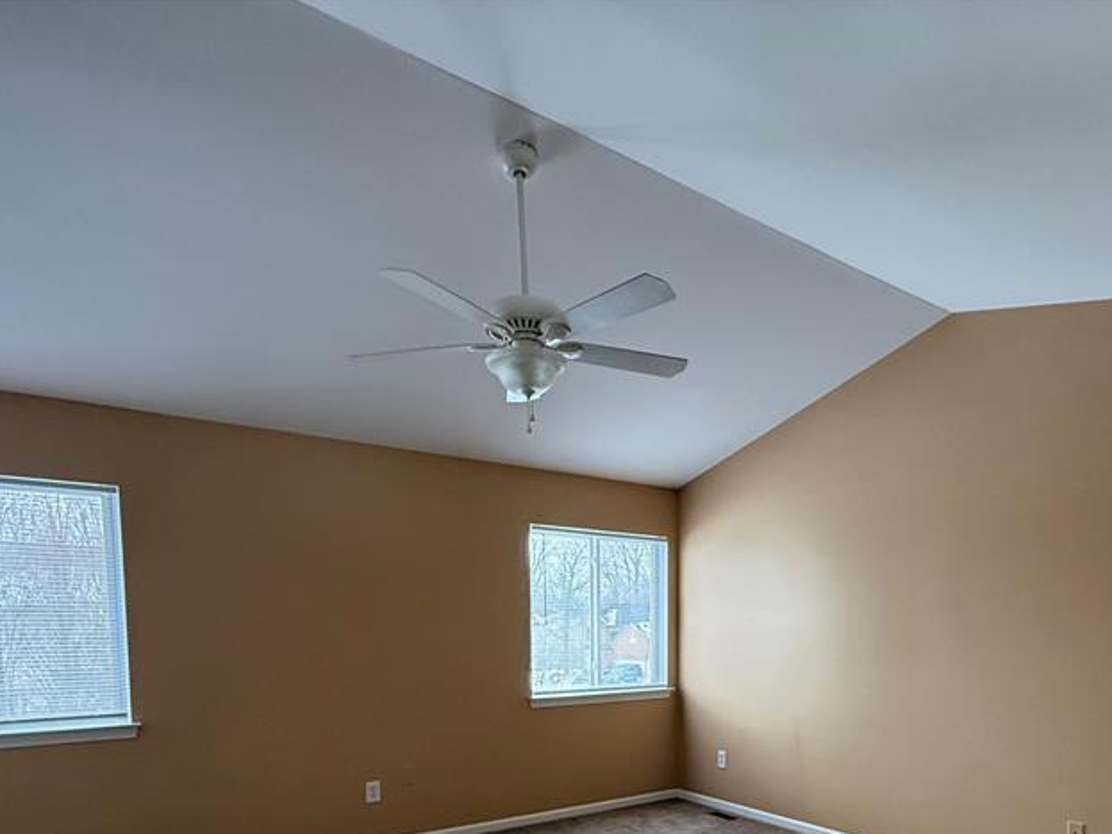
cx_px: 644
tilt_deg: -4.0
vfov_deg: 54.3
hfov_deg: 73.4
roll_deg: -0.2
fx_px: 739
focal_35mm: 23
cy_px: 682
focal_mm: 2.22
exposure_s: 1/99
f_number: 2.2
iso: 250
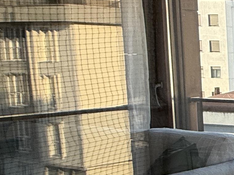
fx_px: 507
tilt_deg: -4.9
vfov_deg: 19.6
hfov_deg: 13.6
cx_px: 615
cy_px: 94
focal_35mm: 75
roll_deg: -1.4
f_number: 2.2
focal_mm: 2.22
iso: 64
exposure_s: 1/273
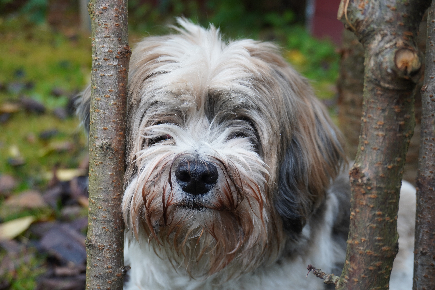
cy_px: 145
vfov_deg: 29.9
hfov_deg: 43.6
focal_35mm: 45
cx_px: 218
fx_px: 544
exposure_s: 1/60
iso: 250
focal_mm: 30
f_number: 5
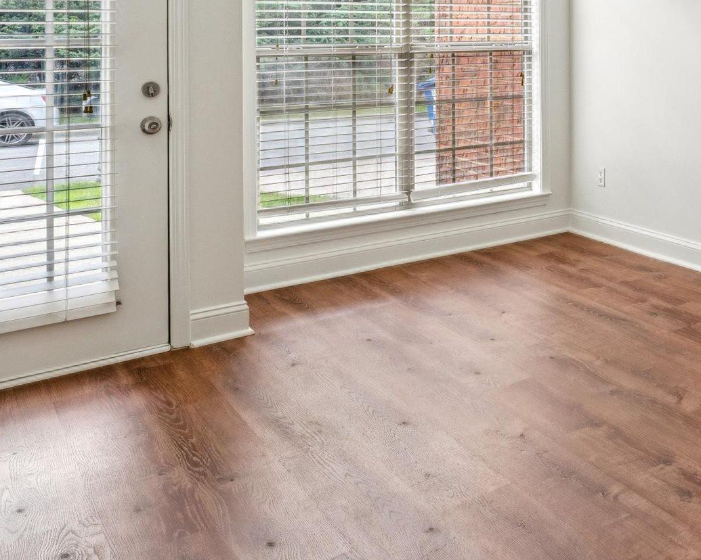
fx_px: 809
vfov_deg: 35.8
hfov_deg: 40.7
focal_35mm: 39
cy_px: 52
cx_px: 708
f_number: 13
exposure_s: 1/13
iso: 400
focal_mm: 14
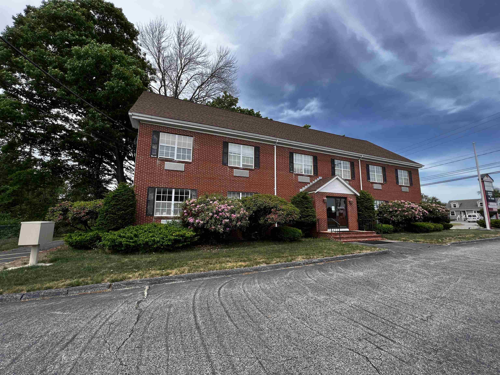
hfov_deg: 106.2
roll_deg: +0.5
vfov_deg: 89.9
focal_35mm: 13
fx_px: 188
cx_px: 250
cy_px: 188
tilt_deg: +9.6
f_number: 1.8
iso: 32
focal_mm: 1.57
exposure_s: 1/585
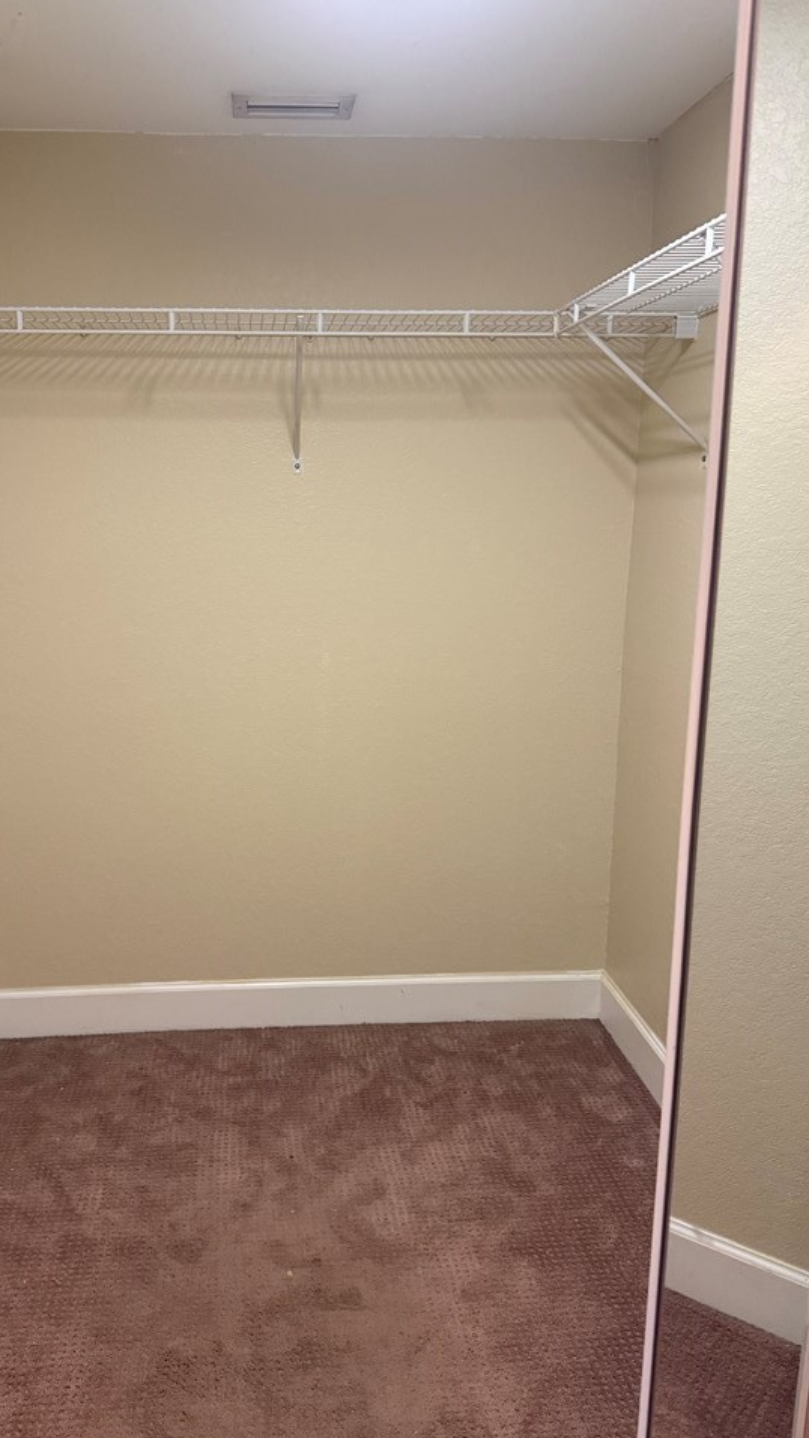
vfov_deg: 67.9
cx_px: 317
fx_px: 1067
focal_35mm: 28
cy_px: 734
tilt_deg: -13.5
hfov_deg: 41.3
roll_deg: -0.5
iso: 400
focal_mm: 6.76
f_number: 1.78
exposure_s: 1/60
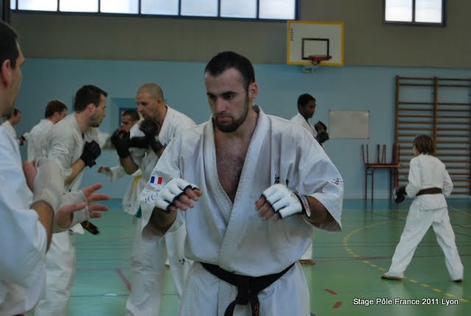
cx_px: 236
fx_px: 1081
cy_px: 158
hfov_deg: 24.6
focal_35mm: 82
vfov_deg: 16.6
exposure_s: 1/80
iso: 800
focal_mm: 55
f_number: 5.6
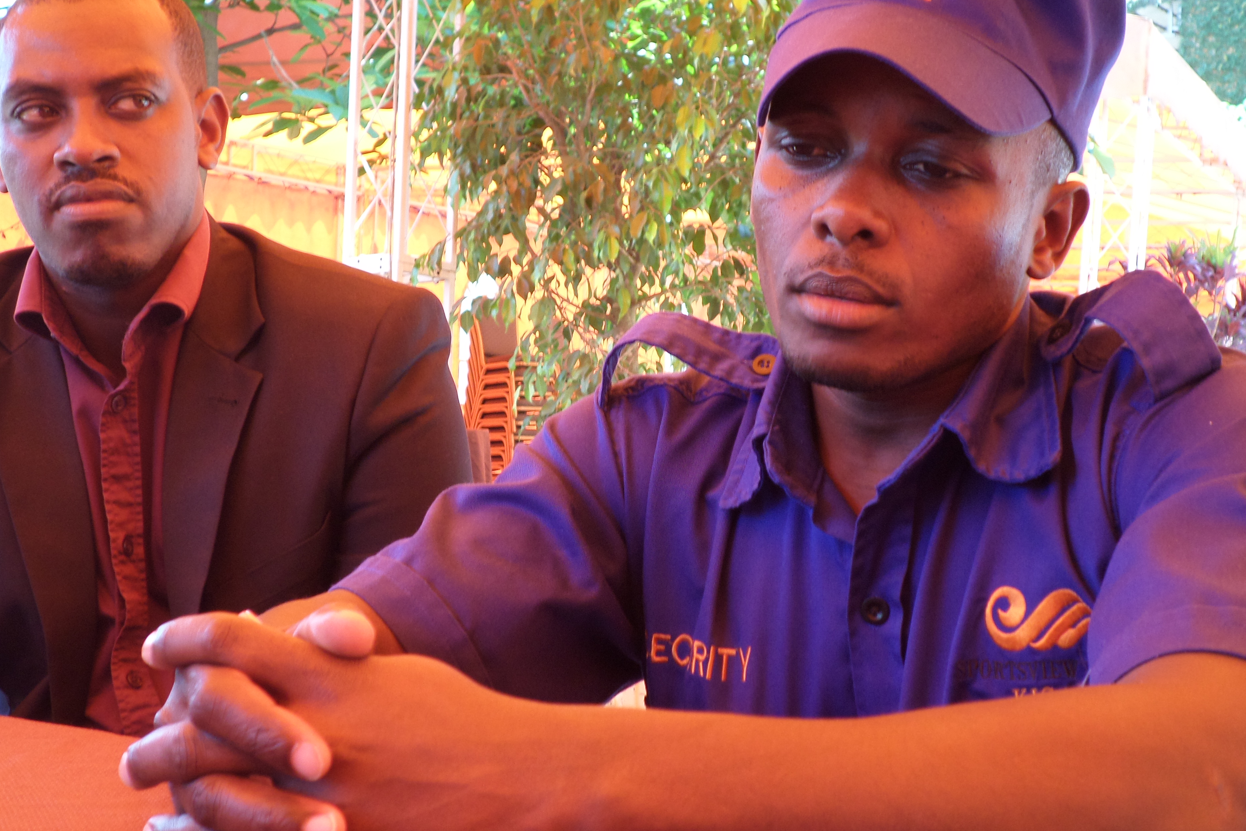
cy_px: 436
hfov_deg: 36.2
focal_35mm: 55
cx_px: 592
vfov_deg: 24.6
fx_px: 1903
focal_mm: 7.8
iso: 80
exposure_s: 1/45
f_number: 3.2
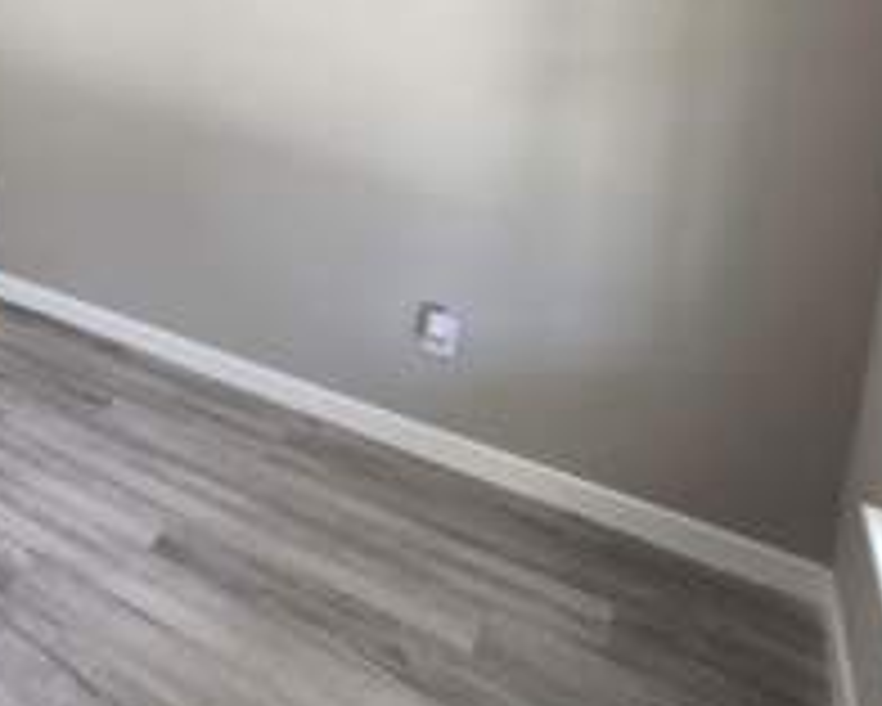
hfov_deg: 41.8
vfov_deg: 40.9
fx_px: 810
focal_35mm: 31
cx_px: -140
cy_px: -7
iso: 80
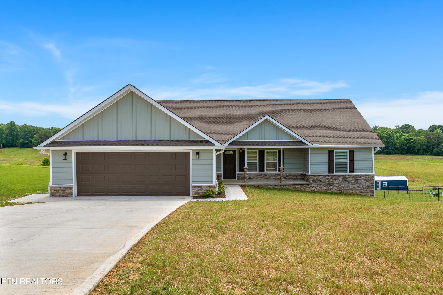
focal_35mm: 27
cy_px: 148
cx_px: 222
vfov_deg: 47.9
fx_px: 332
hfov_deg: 67.4
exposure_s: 1/250
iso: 250
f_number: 8
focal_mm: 27
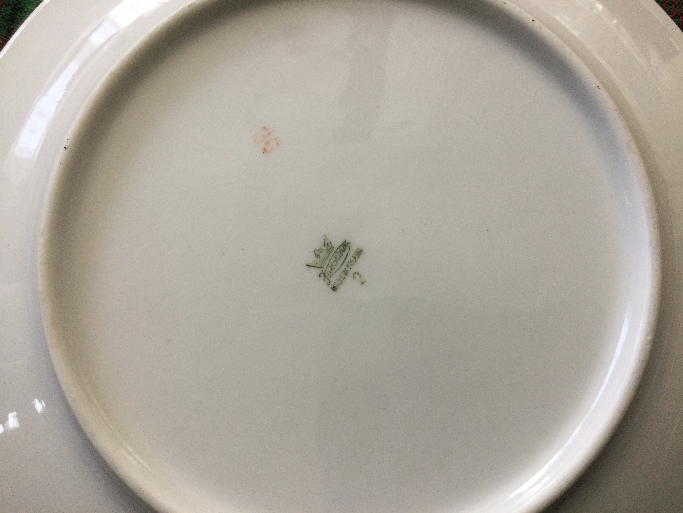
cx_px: 342
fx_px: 612
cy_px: 256
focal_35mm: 31
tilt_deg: -83.2
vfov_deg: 45.4
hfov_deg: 58.4
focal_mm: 3.3
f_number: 2.4
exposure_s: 1/30
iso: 50
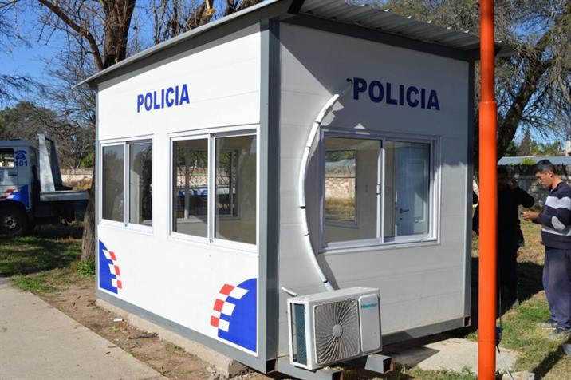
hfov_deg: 51.3
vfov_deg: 35.4
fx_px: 594
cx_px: 286
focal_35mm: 38
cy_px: 190
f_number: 9
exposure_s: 1/320
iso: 100
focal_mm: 25
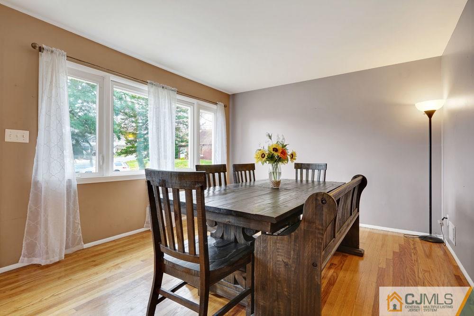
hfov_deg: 93.3
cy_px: 158
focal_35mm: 17
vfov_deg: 70.5
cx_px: 237
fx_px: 224
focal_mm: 17
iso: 100
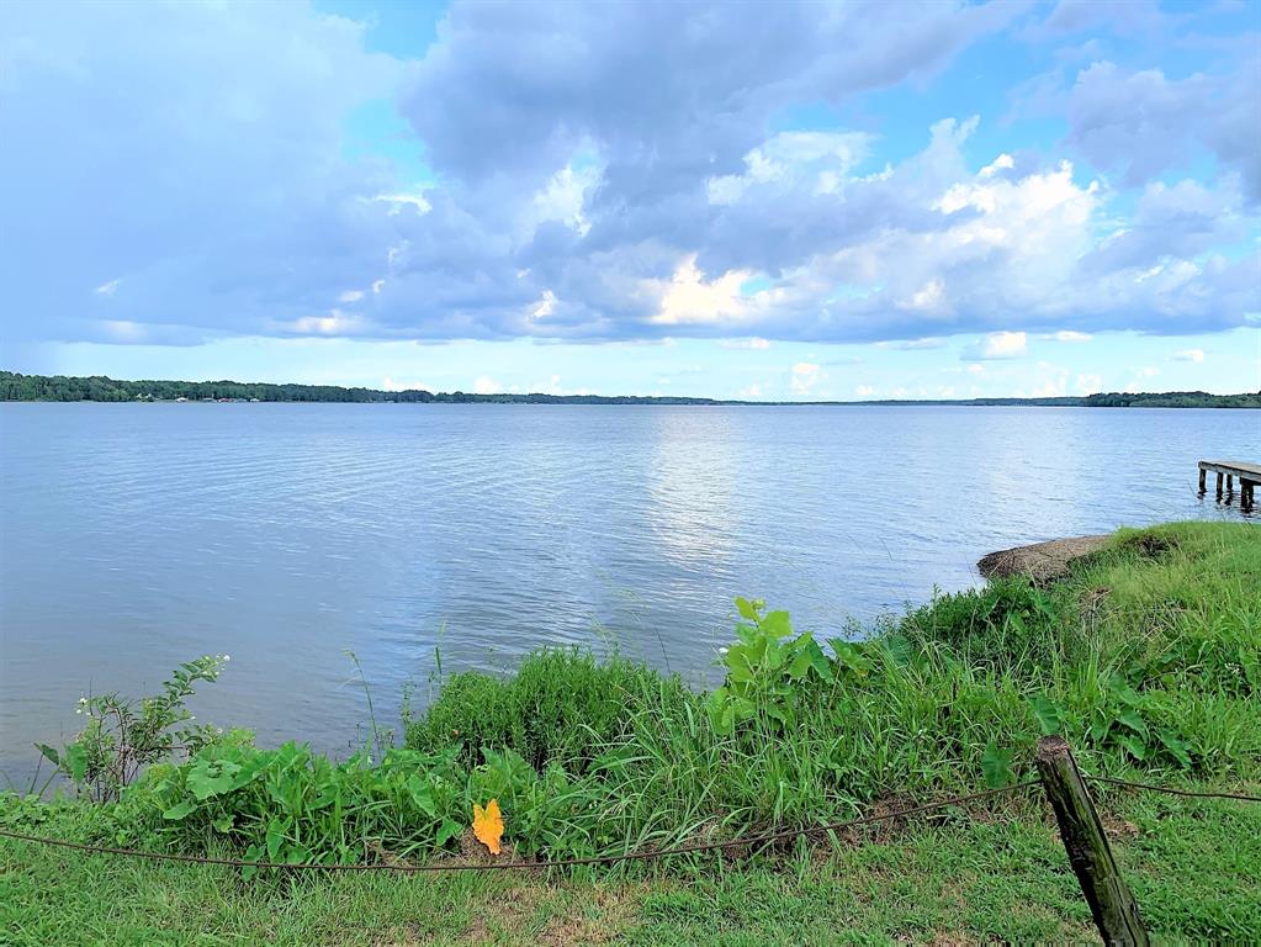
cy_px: 474
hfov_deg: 67.3
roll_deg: -0.9
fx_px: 947
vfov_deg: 53.1
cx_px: 630
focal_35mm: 26
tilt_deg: -4.4
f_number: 1.8
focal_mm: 4.25
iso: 25
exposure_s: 1/871
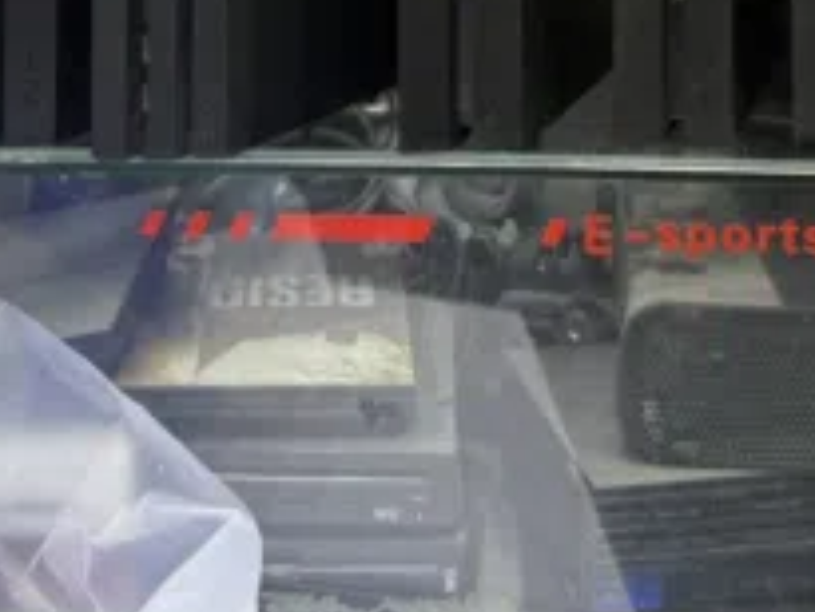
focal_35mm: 75
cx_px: 374
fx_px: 1767
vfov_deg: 17.9
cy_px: -266
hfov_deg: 26.0
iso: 64
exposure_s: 1/100
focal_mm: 6.76
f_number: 1.78
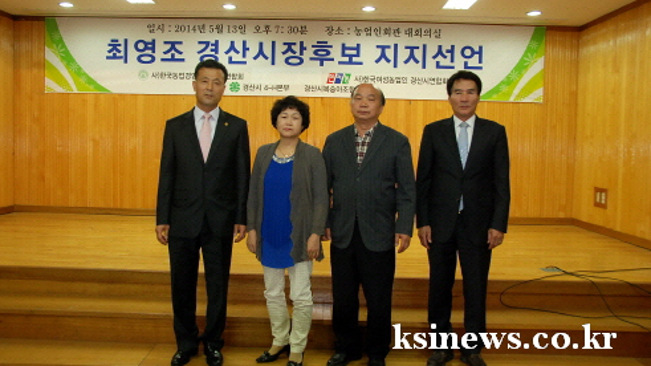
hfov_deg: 61.0
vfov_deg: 36.6
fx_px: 552
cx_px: 325
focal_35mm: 32
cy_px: 166
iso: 800
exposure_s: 1/60
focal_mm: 20
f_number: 5
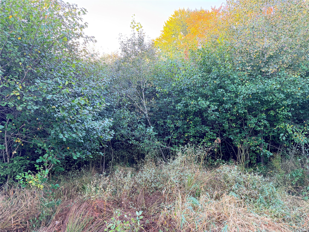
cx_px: 154
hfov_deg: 71.6
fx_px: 214
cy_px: 116
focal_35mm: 24
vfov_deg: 56.8
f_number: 1.78
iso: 200
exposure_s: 1/105
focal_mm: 6.76
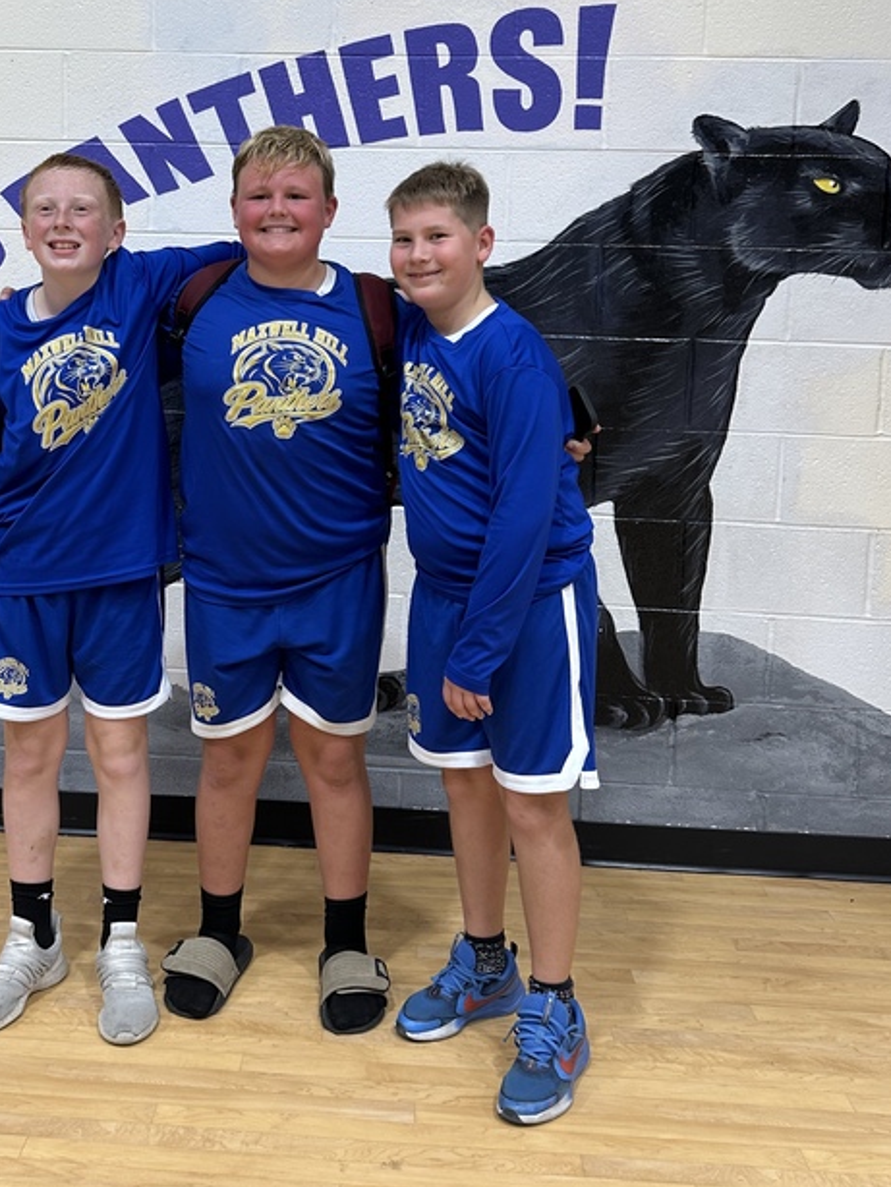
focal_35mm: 40
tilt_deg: -5.3
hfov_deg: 35.6
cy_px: 396
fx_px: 1372
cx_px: 302
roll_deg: -2.7
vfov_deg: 46.1
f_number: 1.78
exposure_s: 1/120
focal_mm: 6.86
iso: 100
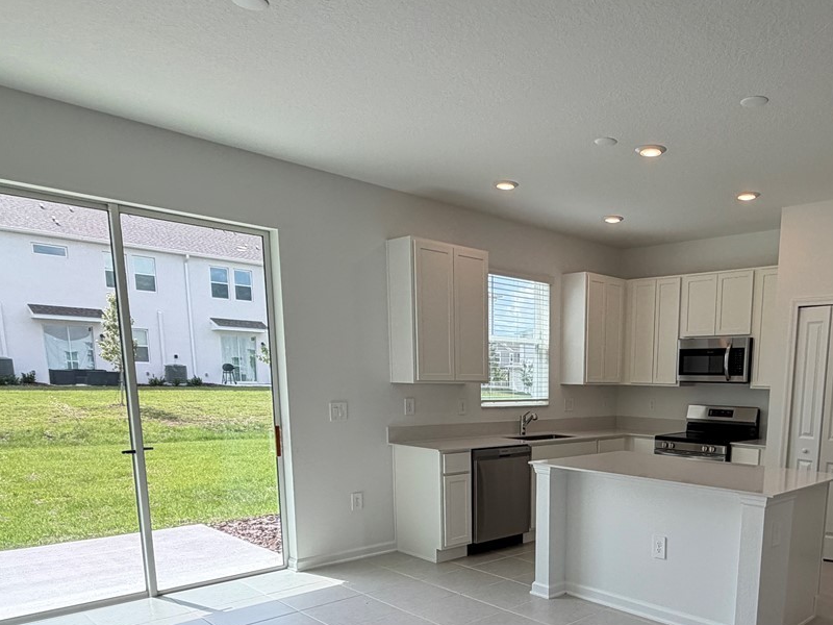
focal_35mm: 28
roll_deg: -1.4
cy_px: 498
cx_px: 581
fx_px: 674
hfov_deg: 61.3
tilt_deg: -10.3
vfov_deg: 47.1
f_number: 2.2
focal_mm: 2.22
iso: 64
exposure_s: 1/502
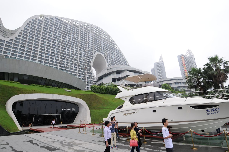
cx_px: 114
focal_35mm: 18
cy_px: 76
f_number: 9
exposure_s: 1/800
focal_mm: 12
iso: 800
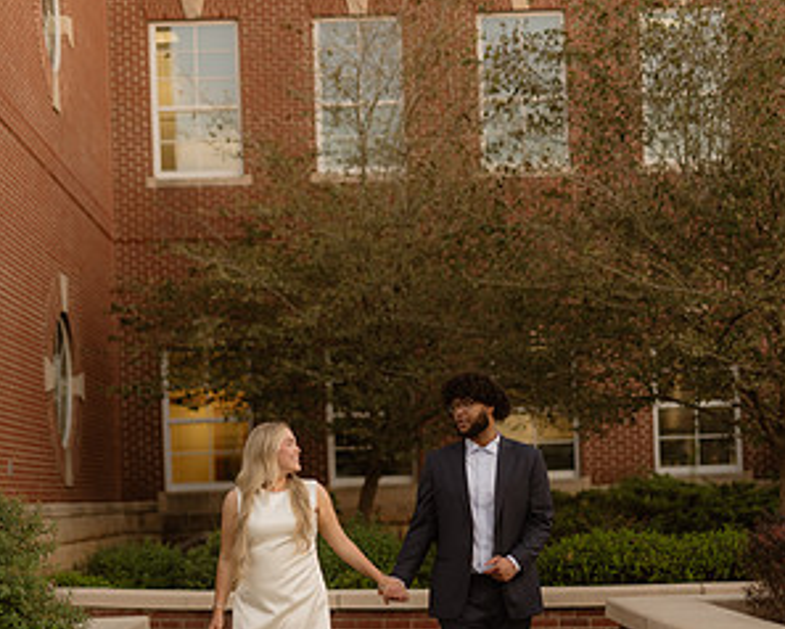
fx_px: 1651
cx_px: 394
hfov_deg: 26.8
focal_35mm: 71
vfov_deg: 21.3
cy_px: 494
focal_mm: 50
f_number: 1.4
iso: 250
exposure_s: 1/320
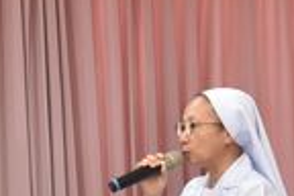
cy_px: 161
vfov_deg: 5.0
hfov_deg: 7.4
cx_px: -6
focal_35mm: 277
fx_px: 2262
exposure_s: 1/50
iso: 1600
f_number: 4
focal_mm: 50
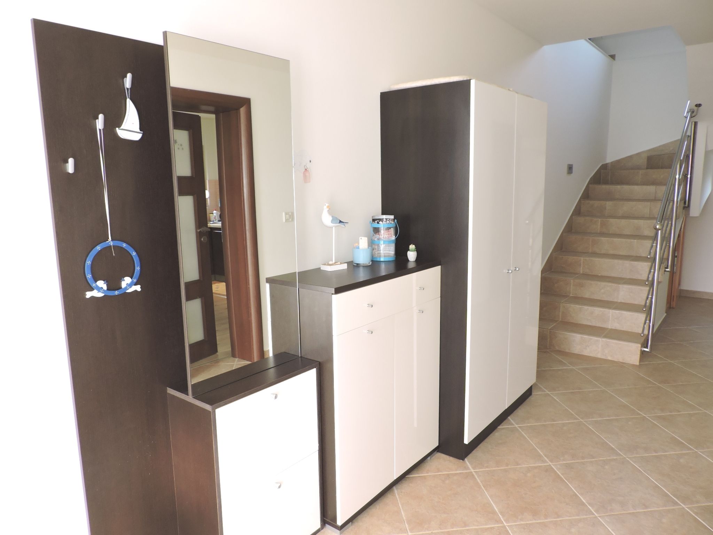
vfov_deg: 56.8
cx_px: 356
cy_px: 268
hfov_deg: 71.6
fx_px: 494
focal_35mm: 24
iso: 160
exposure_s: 1/40
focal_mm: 4.3
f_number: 3
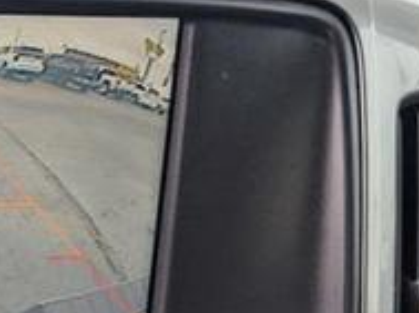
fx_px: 1583
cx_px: -55
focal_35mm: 131
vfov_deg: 11.2
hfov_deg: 14.7
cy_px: 260
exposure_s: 1/233
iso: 23
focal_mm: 6.9
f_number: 1.68
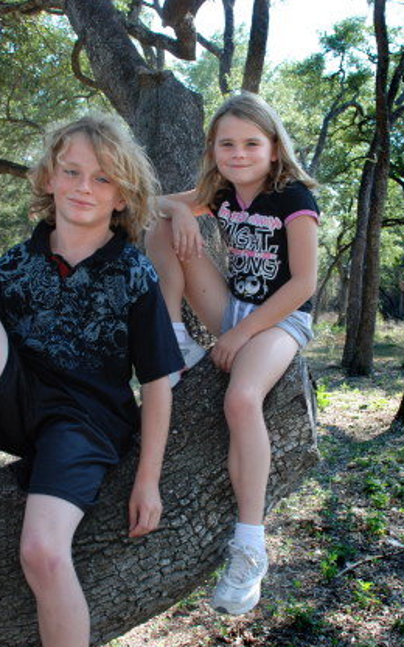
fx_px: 829
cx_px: 218
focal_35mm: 47
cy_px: 330
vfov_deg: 42.7
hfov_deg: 27.4
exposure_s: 1/125
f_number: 5.6
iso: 200
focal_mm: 20
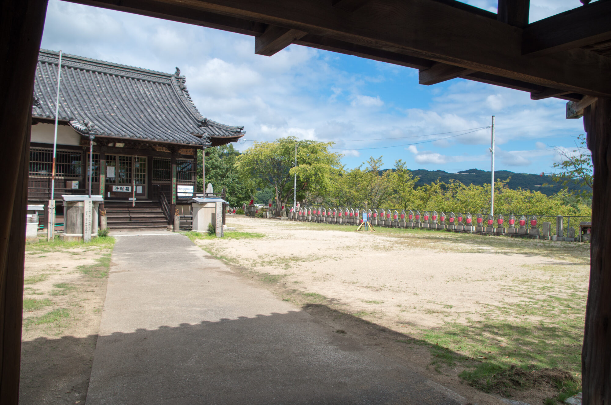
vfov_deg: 47.7
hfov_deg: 67.5
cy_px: 202
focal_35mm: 27
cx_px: 306
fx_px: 457
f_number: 7.1
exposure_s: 1/400
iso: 100
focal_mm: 18
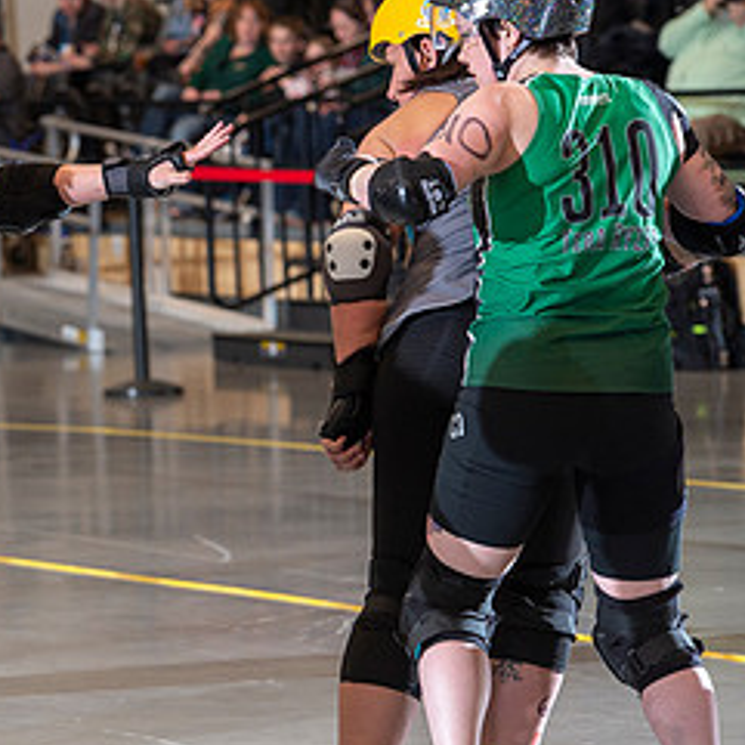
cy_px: 441
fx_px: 6988
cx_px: -111
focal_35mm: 287
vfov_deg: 6.1
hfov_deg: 6.1
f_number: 5.6
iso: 640
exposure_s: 1/160
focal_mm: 140
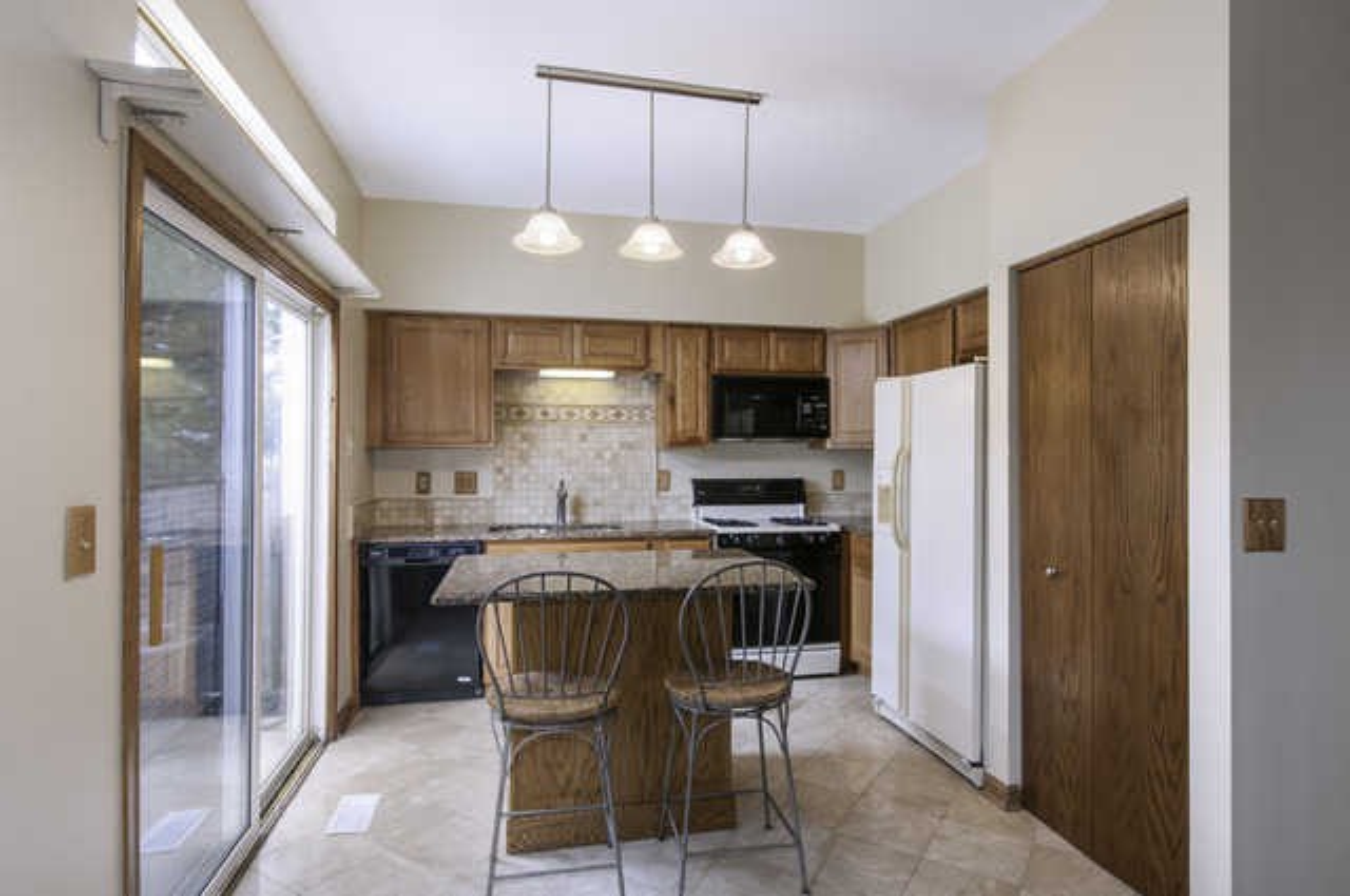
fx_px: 730
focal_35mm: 20
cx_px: 675
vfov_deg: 63.1
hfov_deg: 85.5
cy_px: 448
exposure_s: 1/125
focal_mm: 13
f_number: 9
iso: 640
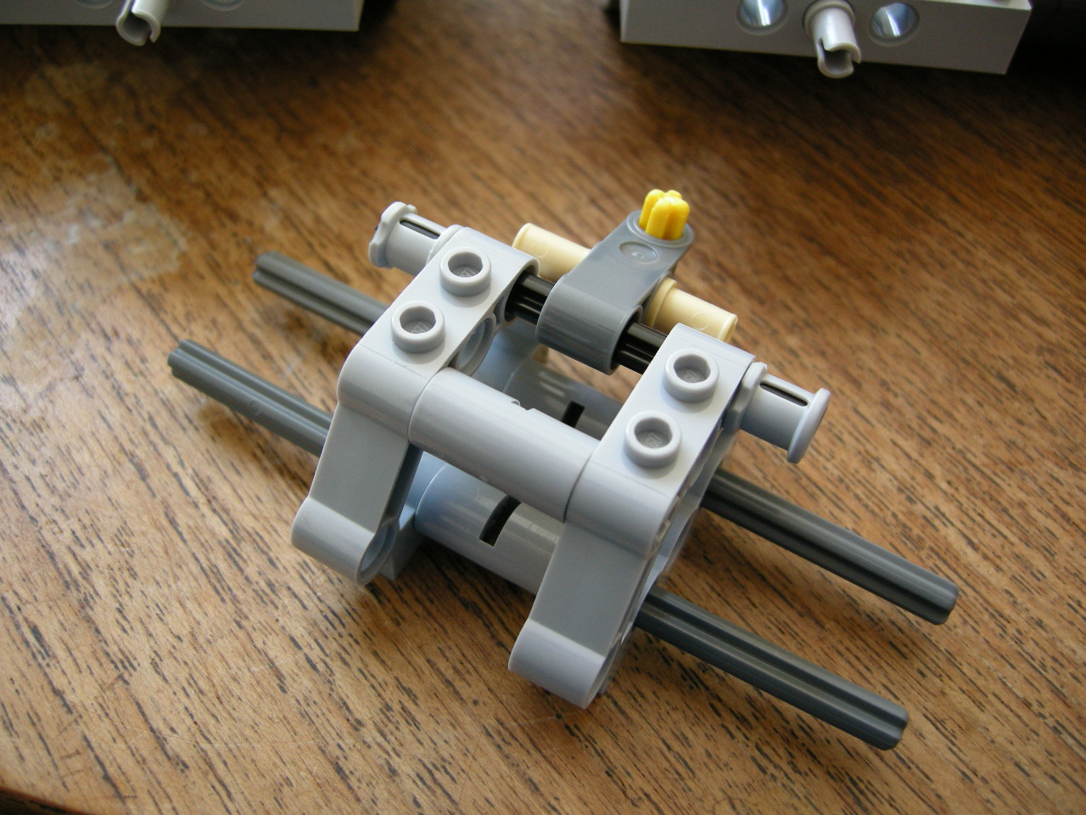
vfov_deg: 39.7
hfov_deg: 51.4
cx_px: 543
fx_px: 1129
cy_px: 408
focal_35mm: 36
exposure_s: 1/60
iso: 142
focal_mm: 7.5
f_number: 2.7
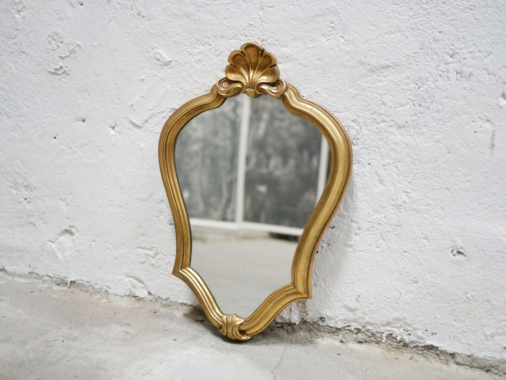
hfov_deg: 46.8
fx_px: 585
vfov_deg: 36.0
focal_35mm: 40
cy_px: 190
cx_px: 253
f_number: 1.7
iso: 2500
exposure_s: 1/60
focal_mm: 20
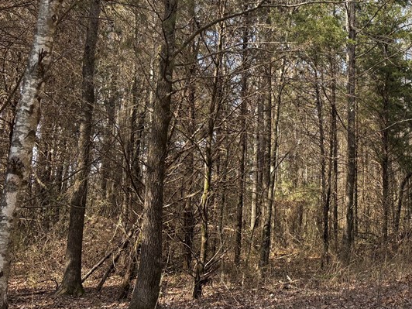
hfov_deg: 35.3
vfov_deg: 28.8
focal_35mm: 50
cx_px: 392
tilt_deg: +9.4
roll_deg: +0.0
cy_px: 94
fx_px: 595
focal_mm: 5.96
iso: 50
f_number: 1.6
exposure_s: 1/1139
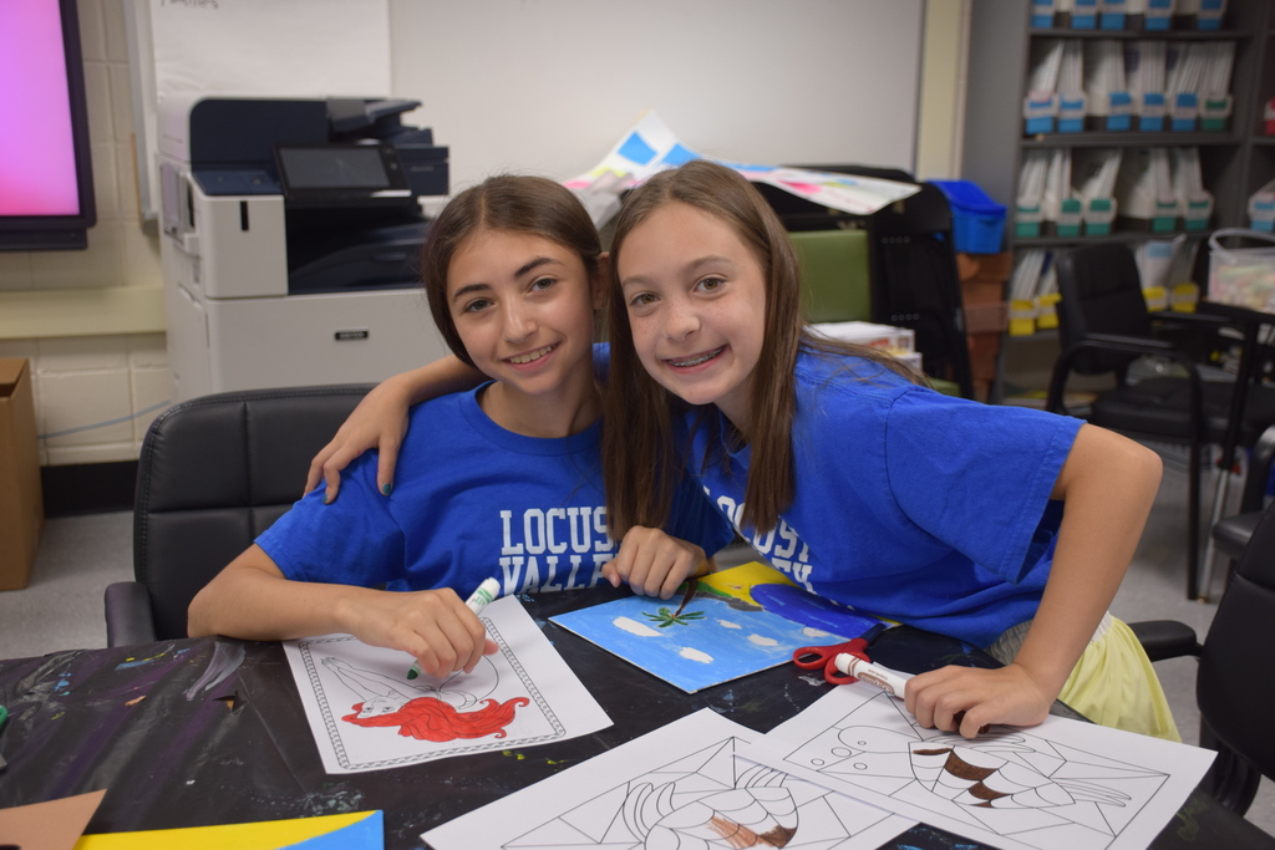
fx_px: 1434
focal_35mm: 40
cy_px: 425
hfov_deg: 47.9
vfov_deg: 33.0
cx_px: 638
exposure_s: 1/60
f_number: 4
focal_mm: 27
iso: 500
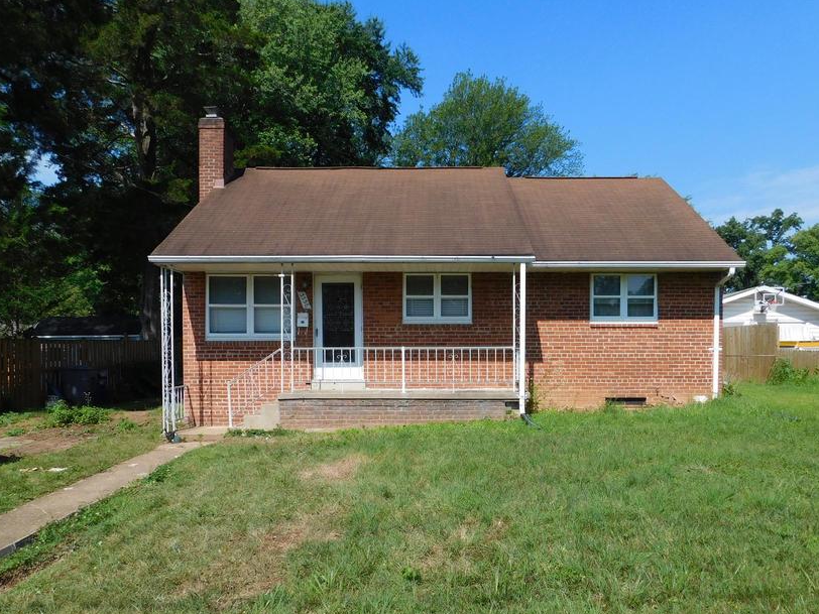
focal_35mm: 29
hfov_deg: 61.6
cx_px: 443
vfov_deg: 47.8
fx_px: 686
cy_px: 384
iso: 125
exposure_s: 1/500
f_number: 6
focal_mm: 4
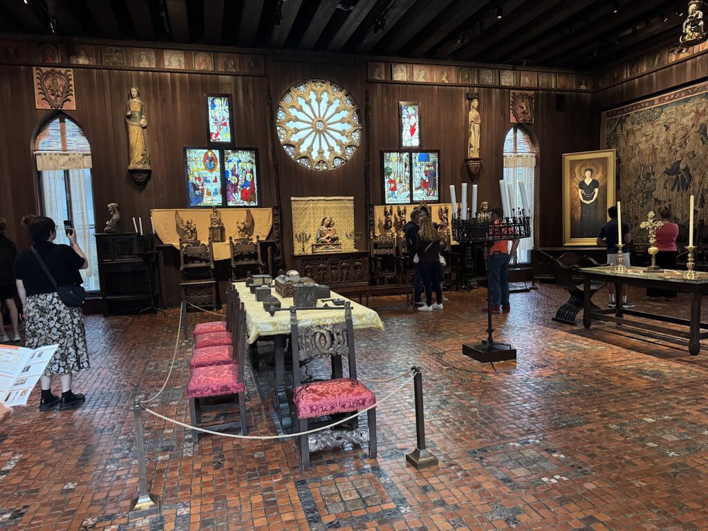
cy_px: 266
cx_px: 354
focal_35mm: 24
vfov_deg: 56.8
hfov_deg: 71.6
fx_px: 491
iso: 800
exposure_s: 1/41
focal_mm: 6.76
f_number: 1.78
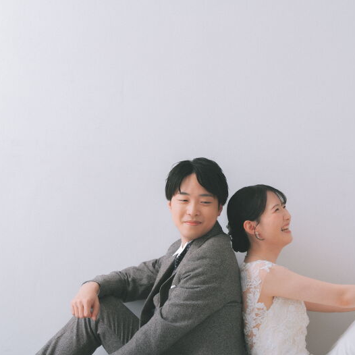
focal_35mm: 97
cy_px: 179
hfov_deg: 17.9
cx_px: 223
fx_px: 1125
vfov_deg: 17.9
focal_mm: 50
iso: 80
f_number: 4.5
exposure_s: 1/250
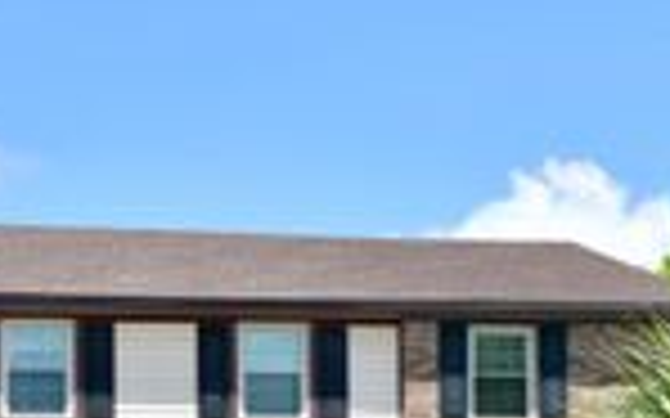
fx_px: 2148
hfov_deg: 17.6
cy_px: 591
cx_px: 157
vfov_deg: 10.8
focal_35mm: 118
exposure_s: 1/250
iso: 100
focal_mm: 23
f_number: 8
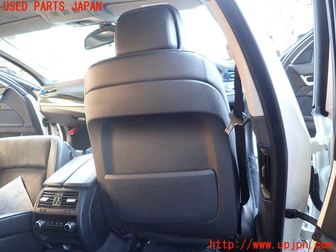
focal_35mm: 25
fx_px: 243
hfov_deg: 69.4
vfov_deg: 54.9
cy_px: 126
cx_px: 168
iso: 200
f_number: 2
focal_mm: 4.5
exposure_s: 1/50
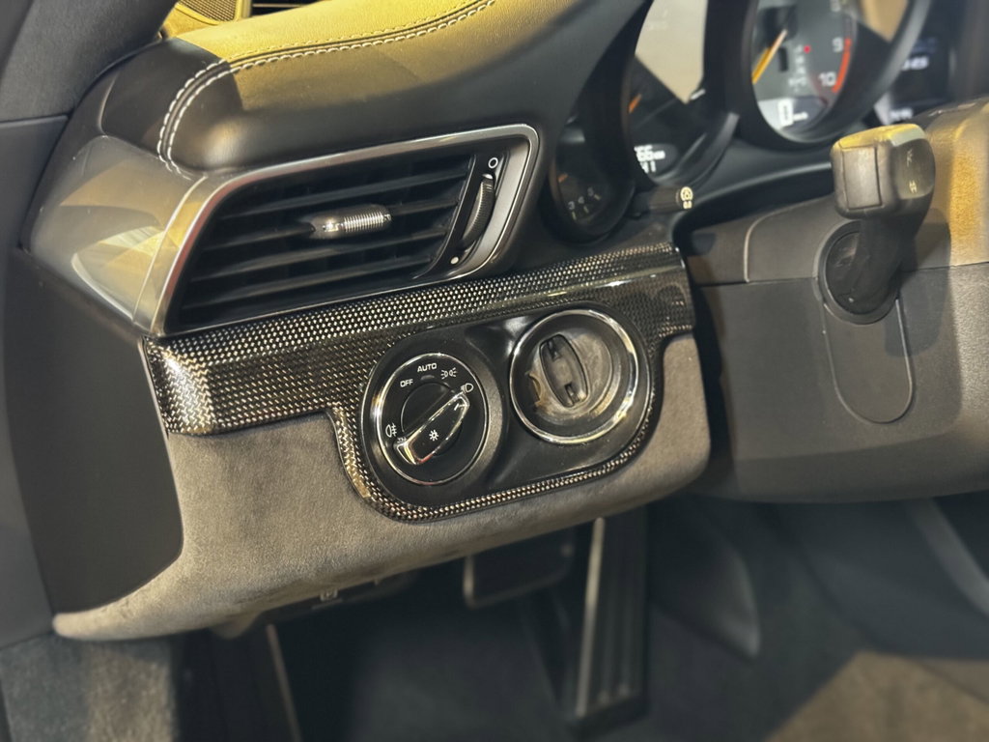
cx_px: 494
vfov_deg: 30.3
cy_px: 371
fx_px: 1371
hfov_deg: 39.7
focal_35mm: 48
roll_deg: -1.1
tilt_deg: -20.1
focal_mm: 6.76
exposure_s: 1/30
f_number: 1.78
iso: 640
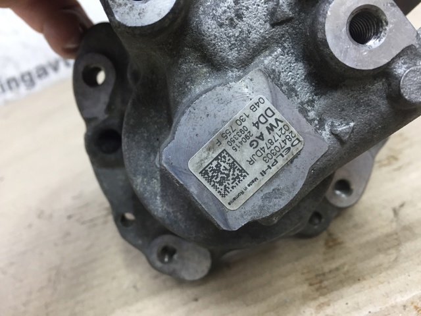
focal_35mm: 29
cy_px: 158
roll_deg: +22.5
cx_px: 210
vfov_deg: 48.2
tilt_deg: -25.9
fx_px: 353
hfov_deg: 61.7
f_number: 2.2
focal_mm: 4.15
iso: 125
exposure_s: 1/33
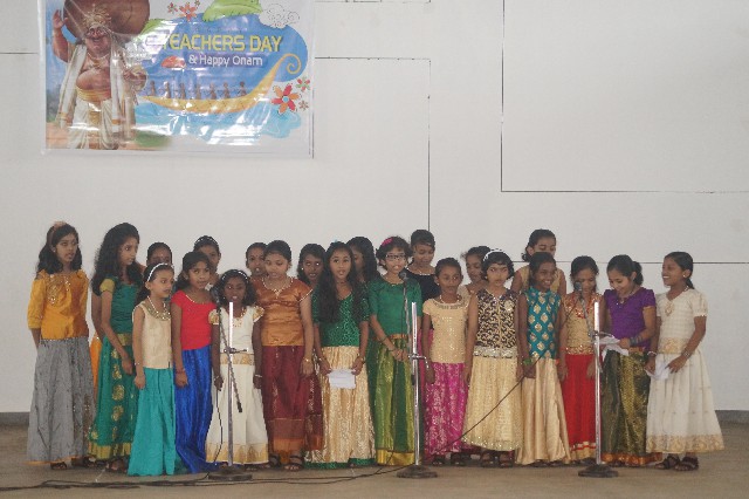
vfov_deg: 10.7
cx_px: 374
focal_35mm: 128
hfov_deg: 16.1
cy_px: 250
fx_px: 2651
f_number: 4
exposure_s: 1/160
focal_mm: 85
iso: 2500
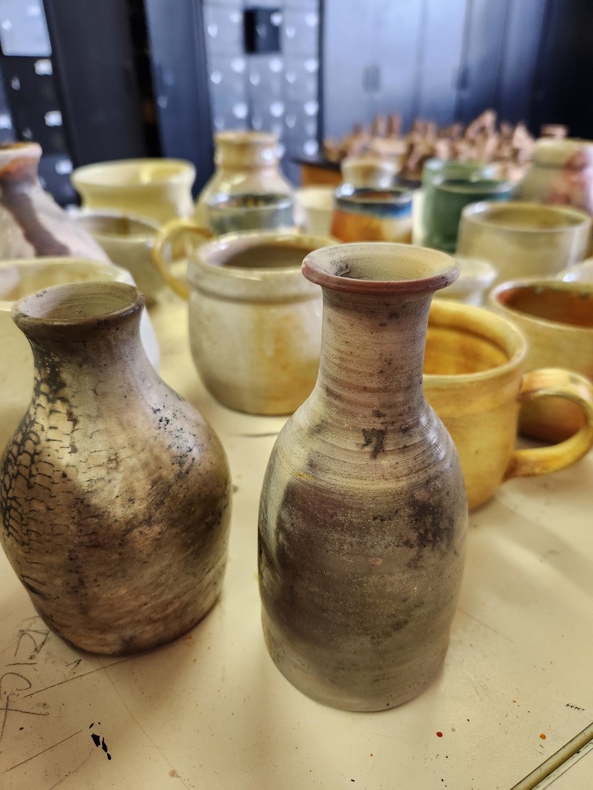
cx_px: 296
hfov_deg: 58.9
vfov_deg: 73.9
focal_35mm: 23
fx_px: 525
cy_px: 395
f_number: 1.8
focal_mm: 5.4
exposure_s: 1/120
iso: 320
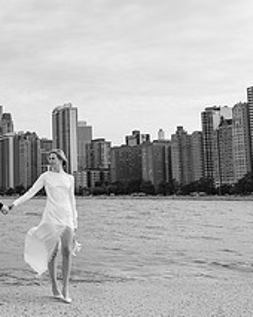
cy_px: 118
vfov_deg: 29.9
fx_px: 591
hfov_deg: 22.8
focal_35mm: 63
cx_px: -25
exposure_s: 1/640
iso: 100
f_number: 4.5
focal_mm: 24
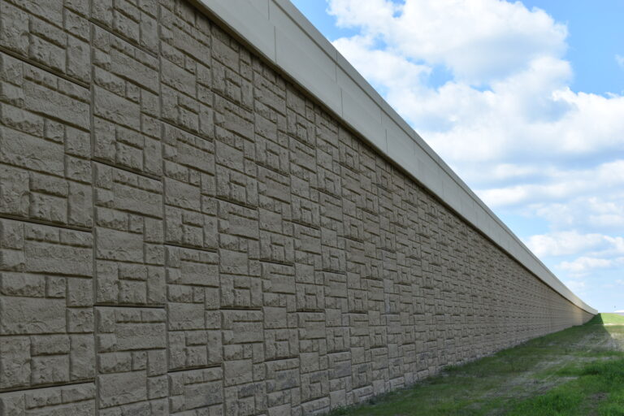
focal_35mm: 51
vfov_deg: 26.5
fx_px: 884
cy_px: 208
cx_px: 312
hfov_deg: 38.9
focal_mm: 34
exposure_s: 1/200
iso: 100
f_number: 8
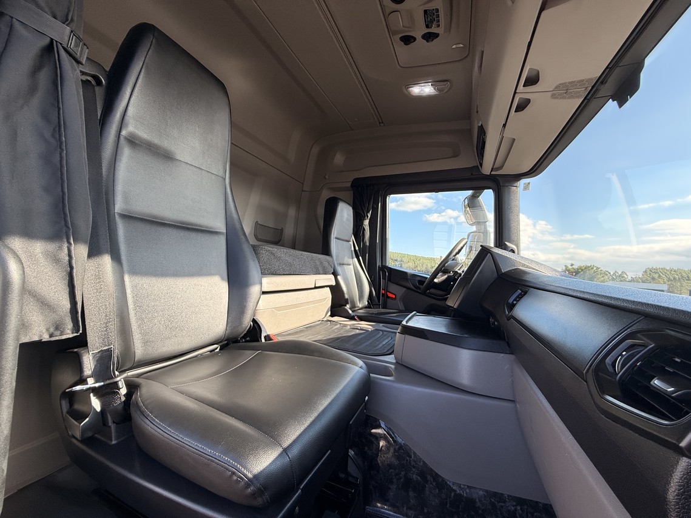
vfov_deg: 85.7
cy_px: 259
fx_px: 279
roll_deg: -3.5
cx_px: 346
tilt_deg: +2.1
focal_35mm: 14
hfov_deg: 102.1
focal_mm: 2.22
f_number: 2.2
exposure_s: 1/261
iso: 50
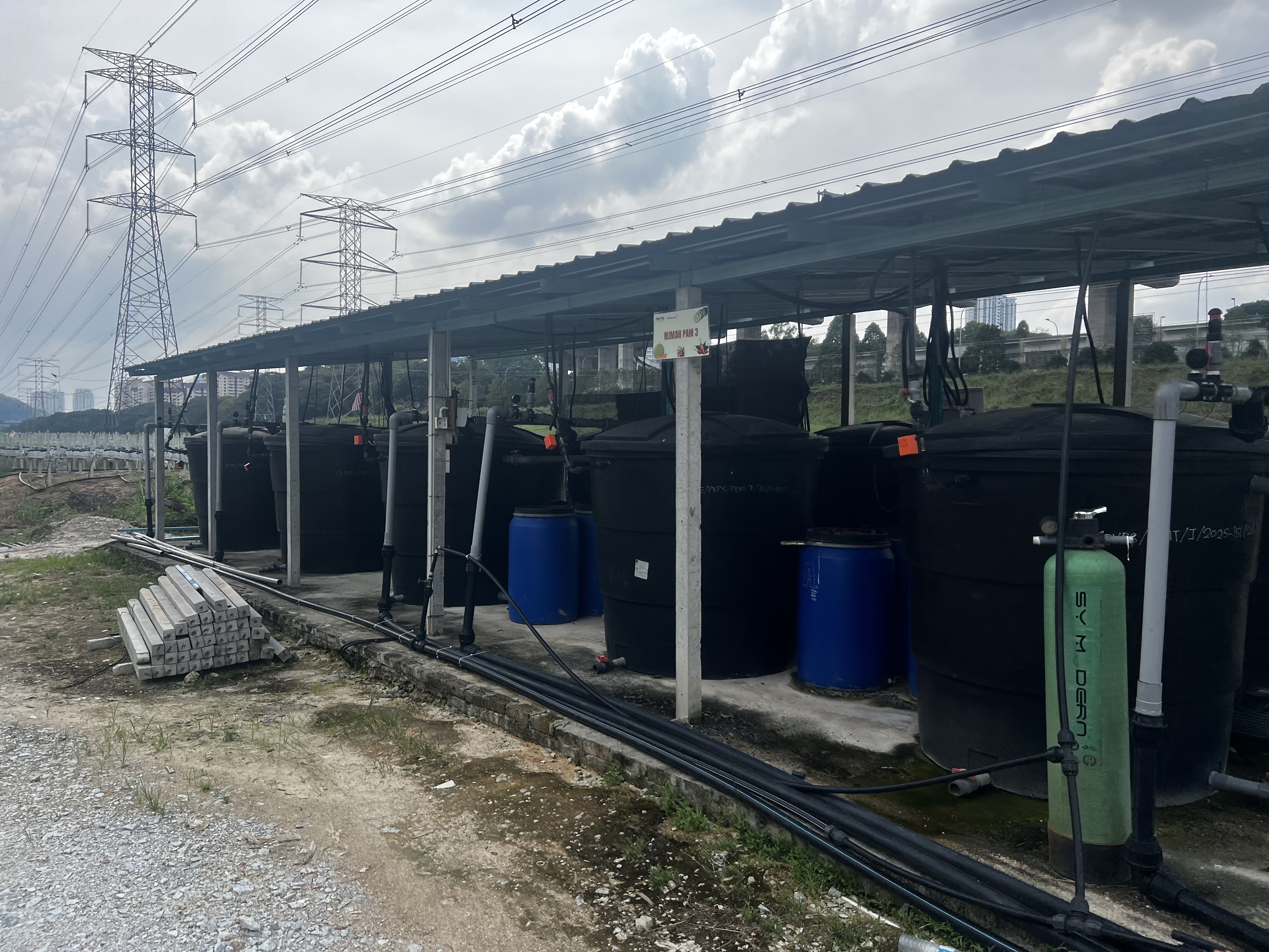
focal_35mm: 26
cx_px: 634
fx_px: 953
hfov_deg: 67.3
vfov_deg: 53.1
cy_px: 476
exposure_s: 1/4274
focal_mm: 5.7
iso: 50
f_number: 1.5
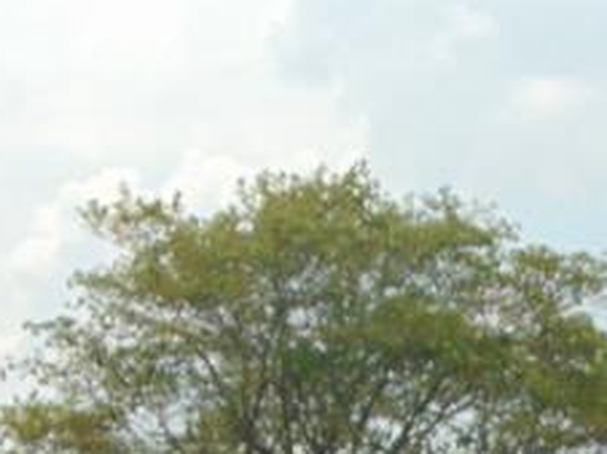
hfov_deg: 8.6
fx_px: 3976
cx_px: 843
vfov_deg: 6.3
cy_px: 940
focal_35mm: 227
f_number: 9
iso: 80
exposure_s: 1/250
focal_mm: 9
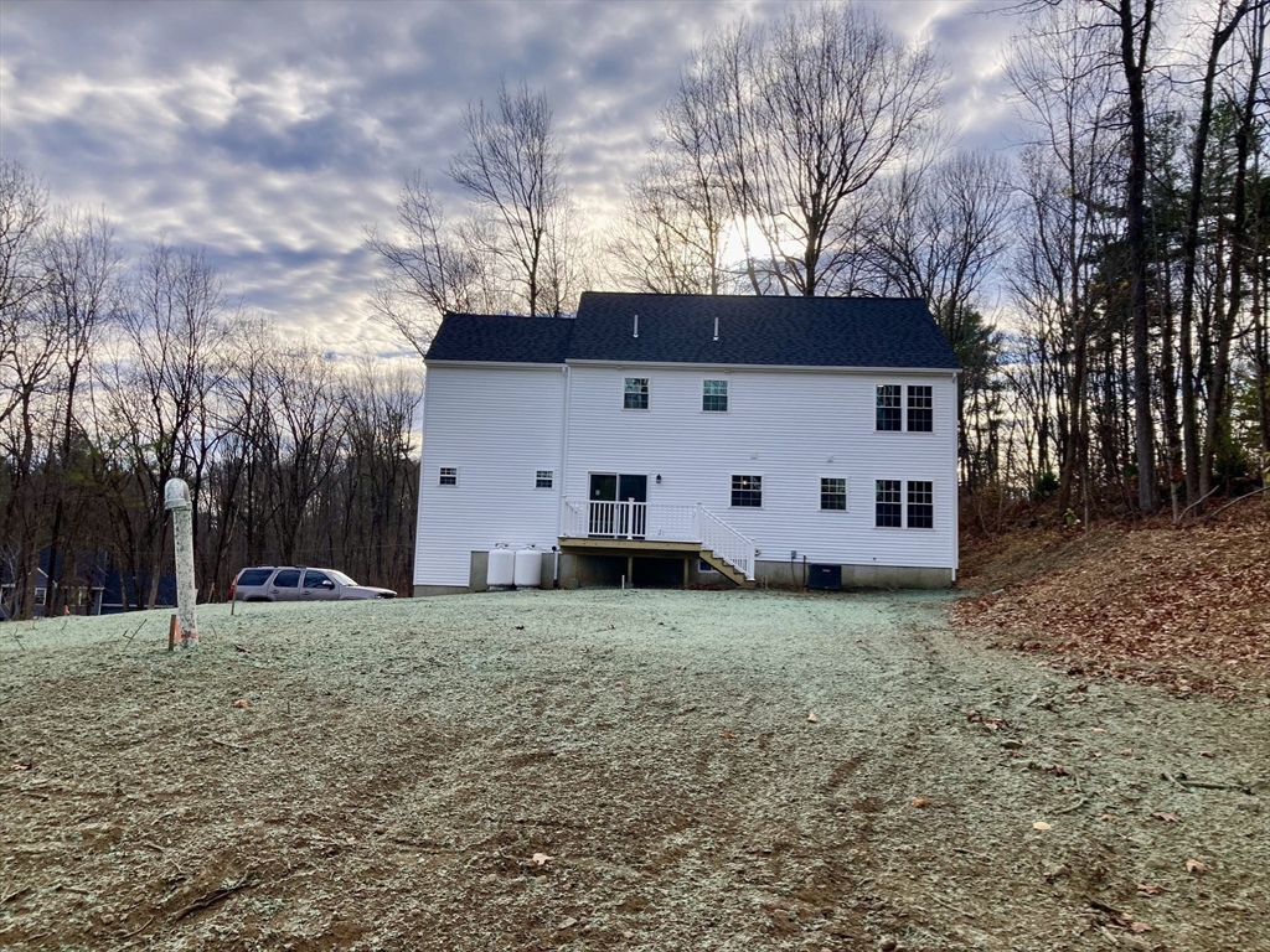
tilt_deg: +7.7
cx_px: 635
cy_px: 476
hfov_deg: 63.4
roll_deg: -2.4
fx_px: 1027
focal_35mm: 28
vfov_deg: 49.7
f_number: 1.8
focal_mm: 3.99
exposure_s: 1/1499
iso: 20
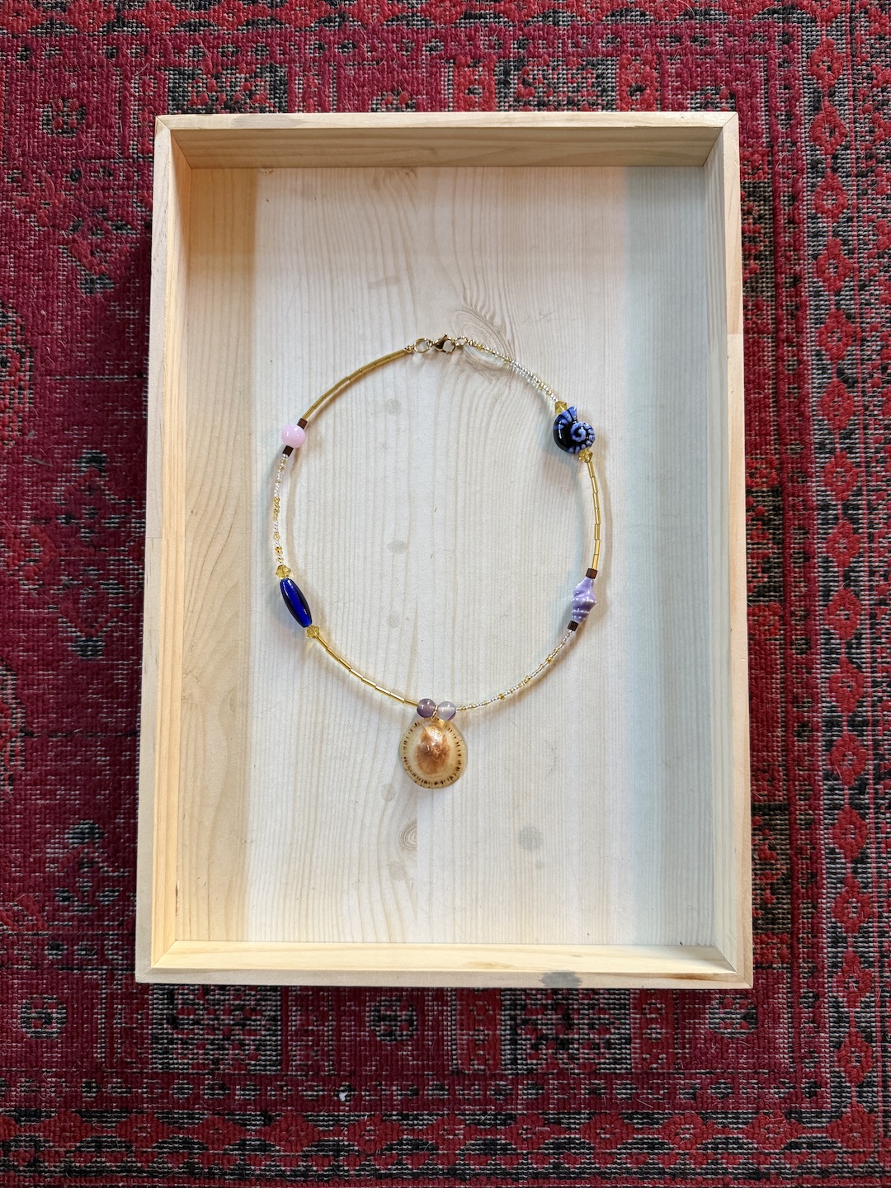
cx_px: 446
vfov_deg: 71.6
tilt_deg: -87.1
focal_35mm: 24
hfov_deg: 56.8
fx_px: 824
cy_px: 594
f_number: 1.78
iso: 320
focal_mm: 6.76
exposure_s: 1/60
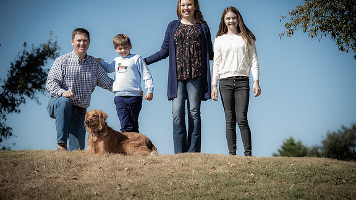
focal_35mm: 158
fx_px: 1491
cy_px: 96
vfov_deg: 7.7
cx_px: 179
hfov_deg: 13.6
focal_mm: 150
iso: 50
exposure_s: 1/250
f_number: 5
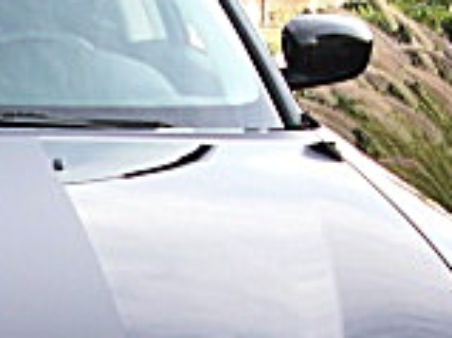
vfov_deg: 10.0
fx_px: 1892
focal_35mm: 145
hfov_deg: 13.3
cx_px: -88
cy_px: 452
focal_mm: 6.3
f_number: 2.8
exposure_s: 1/125
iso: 50
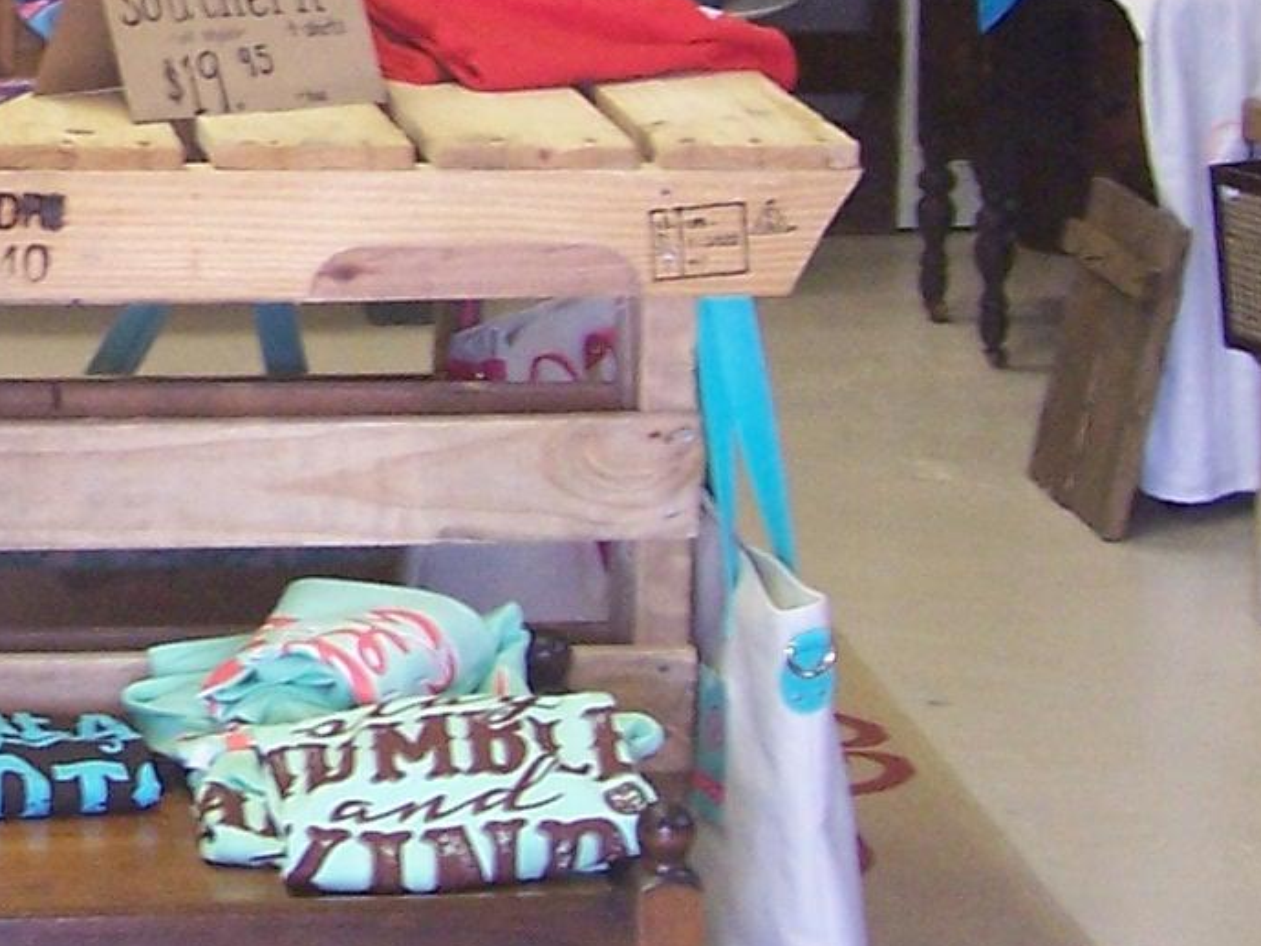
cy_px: -145
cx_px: -209
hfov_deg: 13.5
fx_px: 5174
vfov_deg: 10.3
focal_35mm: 142
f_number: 2.8
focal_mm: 6.3
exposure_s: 1/20
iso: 140
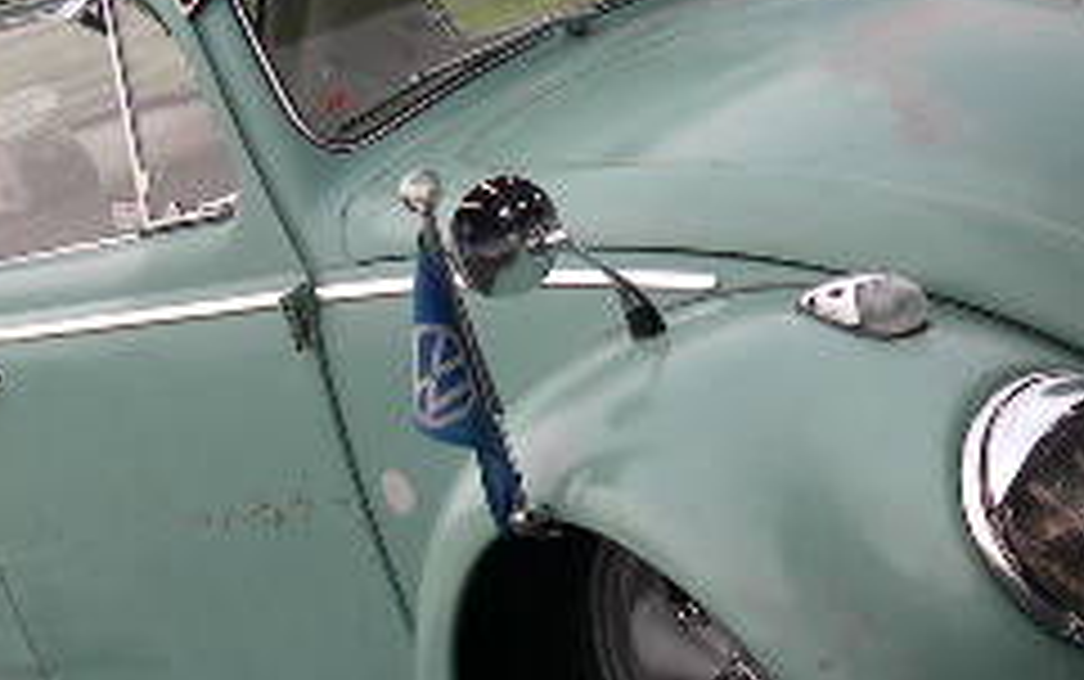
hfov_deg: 19.4
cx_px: 747
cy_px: 180
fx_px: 3163
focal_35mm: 107
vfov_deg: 12.2
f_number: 2.8
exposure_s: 1/178
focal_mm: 8
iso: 100
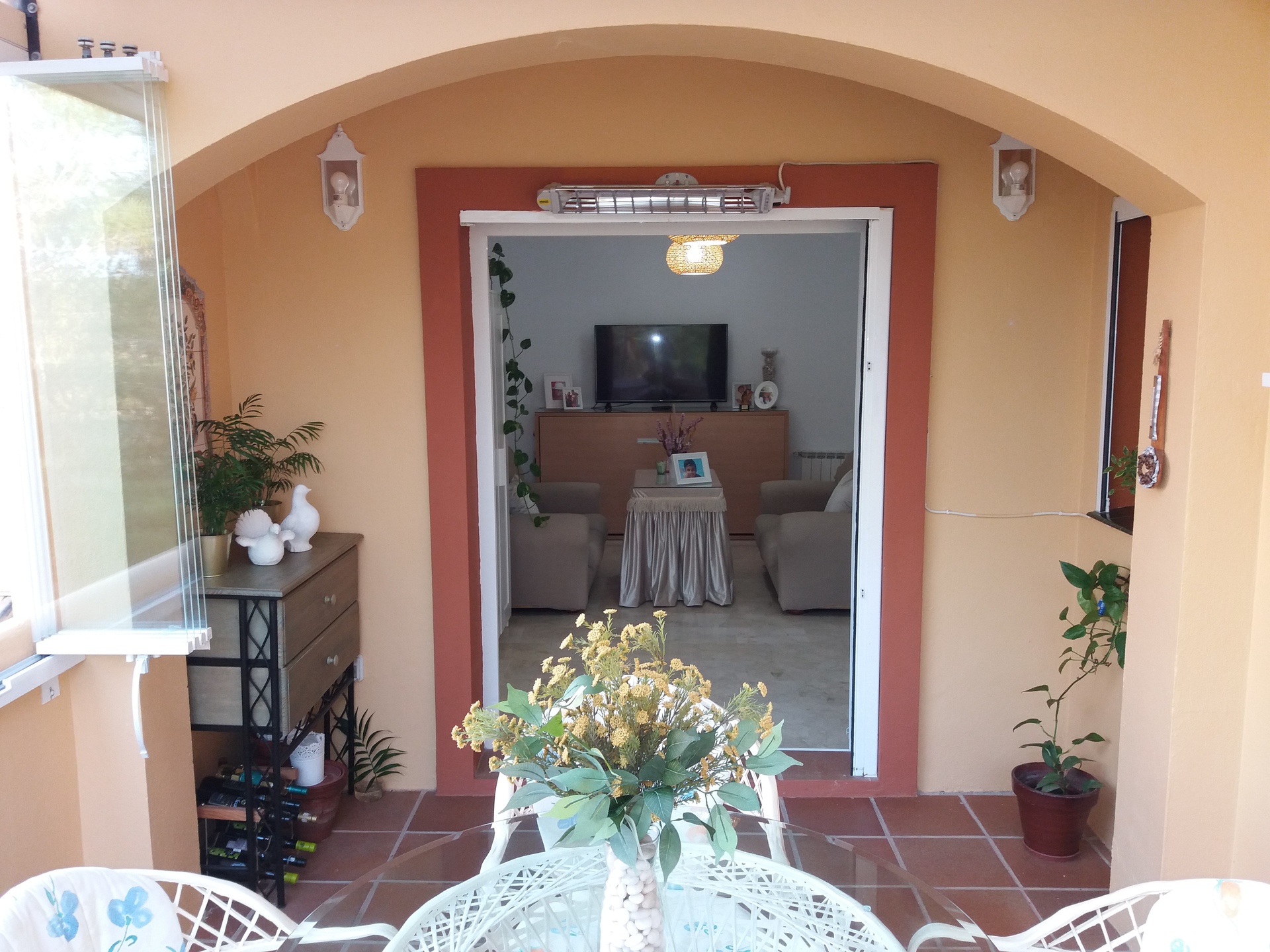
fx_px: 1027
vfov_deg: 49.7
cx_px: 635
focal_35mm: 28
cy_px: 476
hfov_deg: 63.4
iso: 125
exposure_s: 1/30
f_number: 1.9
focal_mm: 3.7
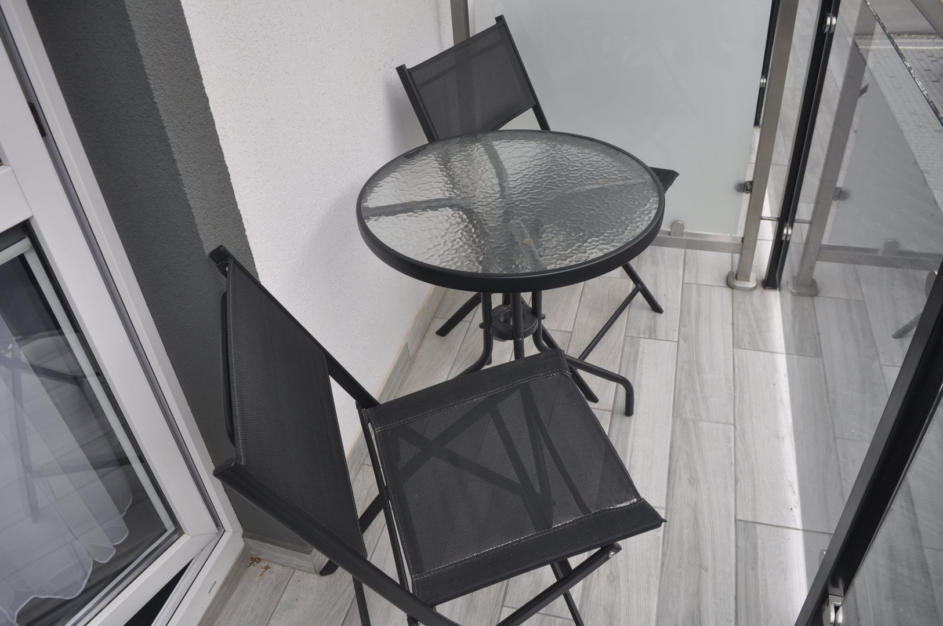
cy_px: 313
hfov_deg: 67.4
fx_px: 706
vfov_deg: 47.8
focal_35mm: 27
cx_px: 472
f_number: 6.3
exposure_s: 1/160
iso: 200
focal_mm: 18
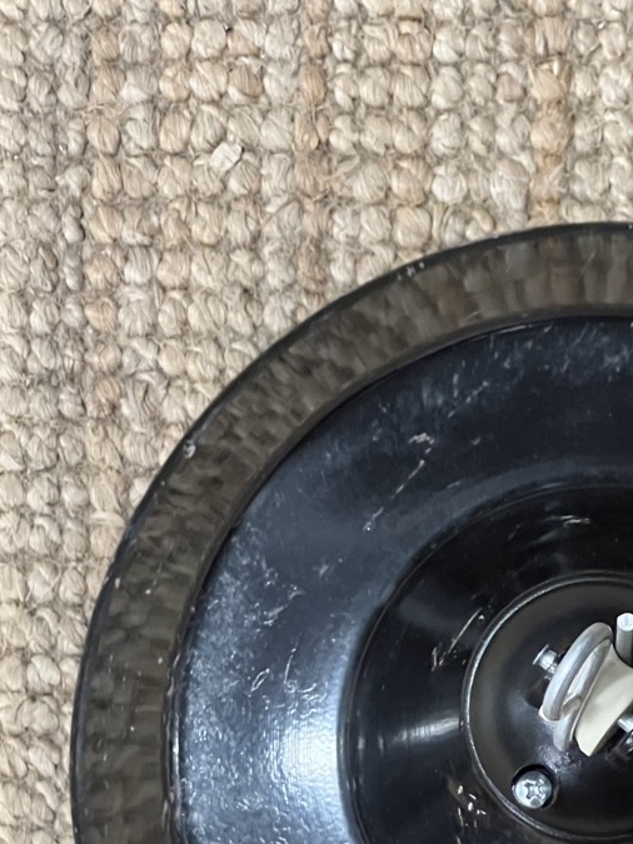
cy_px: 741
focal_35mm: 146
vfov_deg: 13.4
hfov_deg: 10.1
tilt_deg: -86.3
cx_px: 594
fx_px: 3561
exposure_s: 1/25
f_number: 2.8
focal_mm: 9
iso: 800
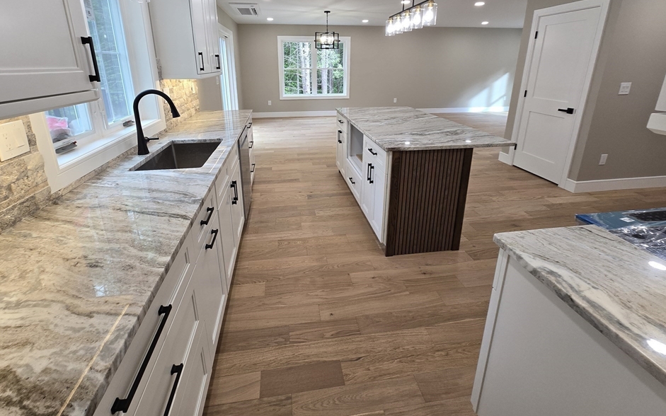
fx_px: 272
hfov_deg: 101.4
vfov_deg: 73.5
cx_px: 323
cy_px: 155
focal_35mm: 15
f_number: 2.2
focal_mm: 2.2
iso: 80
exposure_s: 1/60
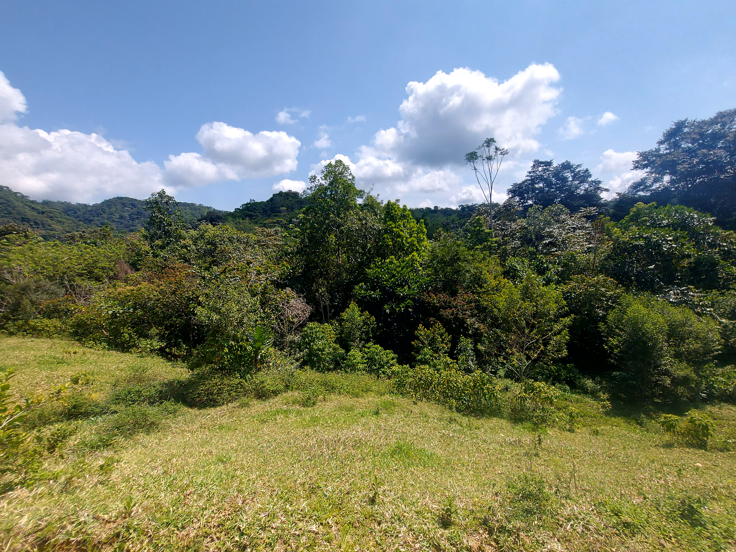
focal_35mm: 13
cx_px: 368
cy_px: 276
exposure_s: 1/2280
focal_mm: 1.74
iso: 64
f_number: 2.2
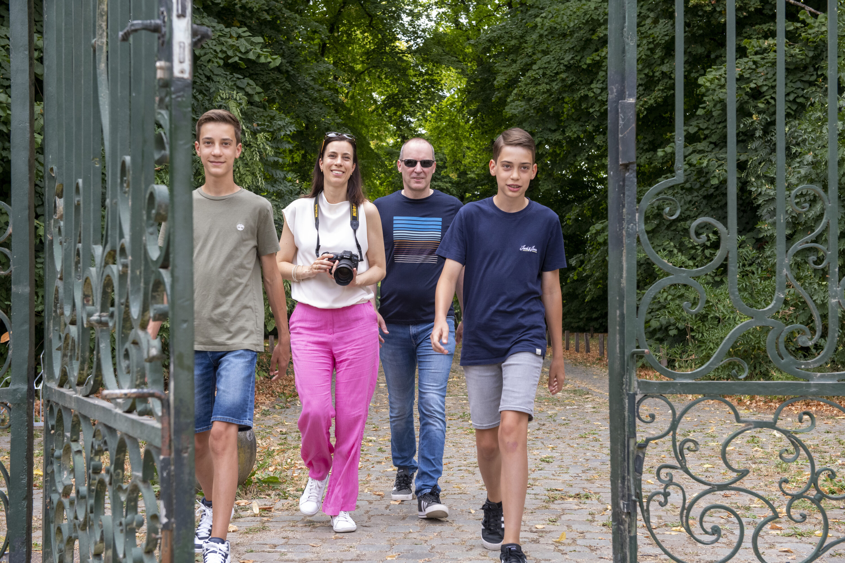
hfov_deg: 35.6
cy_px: 282
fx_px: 1314
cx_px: 422
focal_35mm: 56
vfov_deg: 24.2
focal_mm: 56
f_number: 8
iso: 1250
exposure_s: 1/320
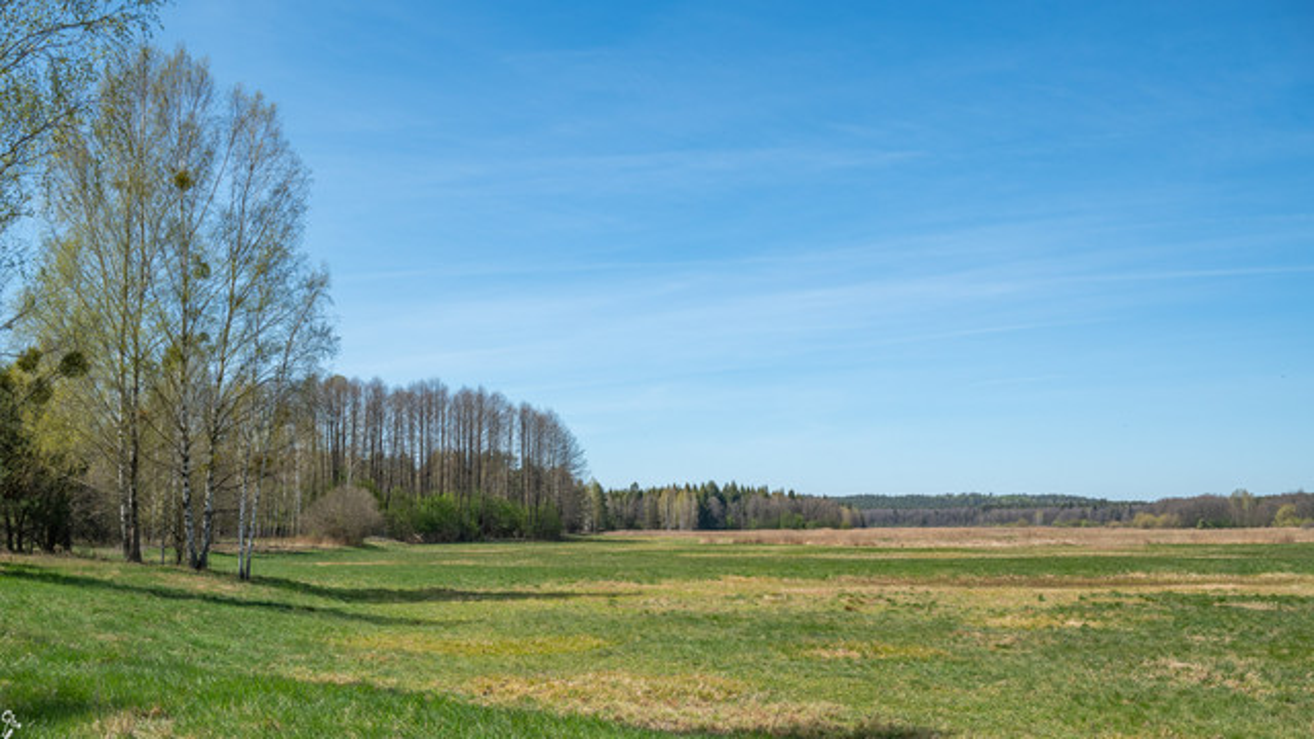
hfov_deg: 53.0
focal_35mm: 38
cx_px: 657
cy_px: 437
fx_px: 1318
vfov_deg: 31.3
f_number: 9
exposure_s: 1/500
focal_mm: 36
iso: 160
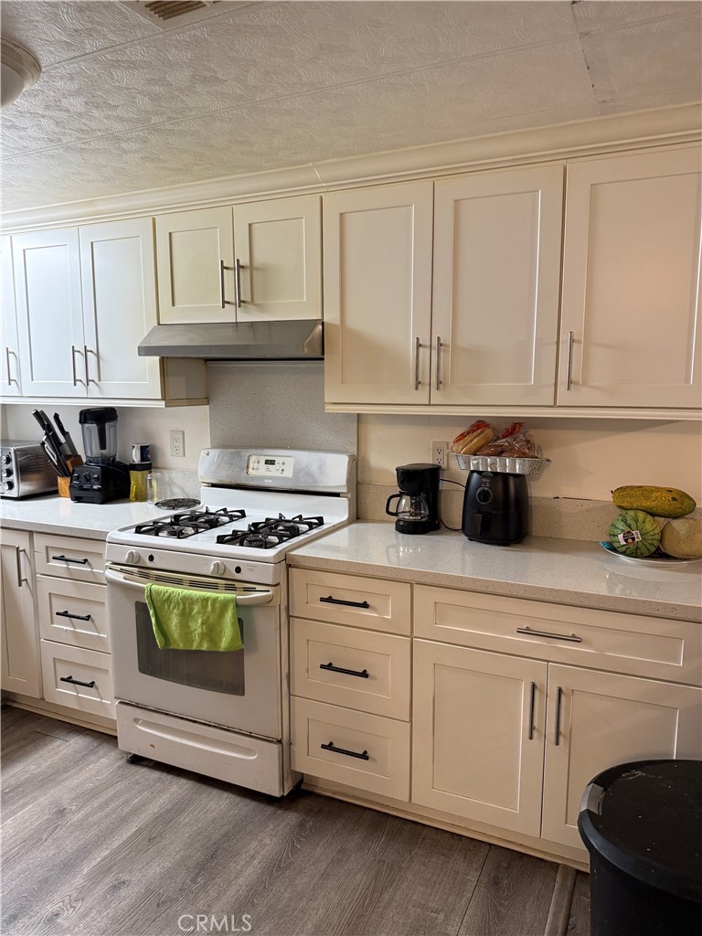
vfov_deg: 71.6
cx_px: 351
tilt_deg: -7.9
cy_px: 468
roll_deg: -1.1
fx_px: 649
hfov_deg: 56.8
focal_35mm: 24
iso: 250
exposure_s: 1/60
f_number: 1.78
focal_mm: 6.76
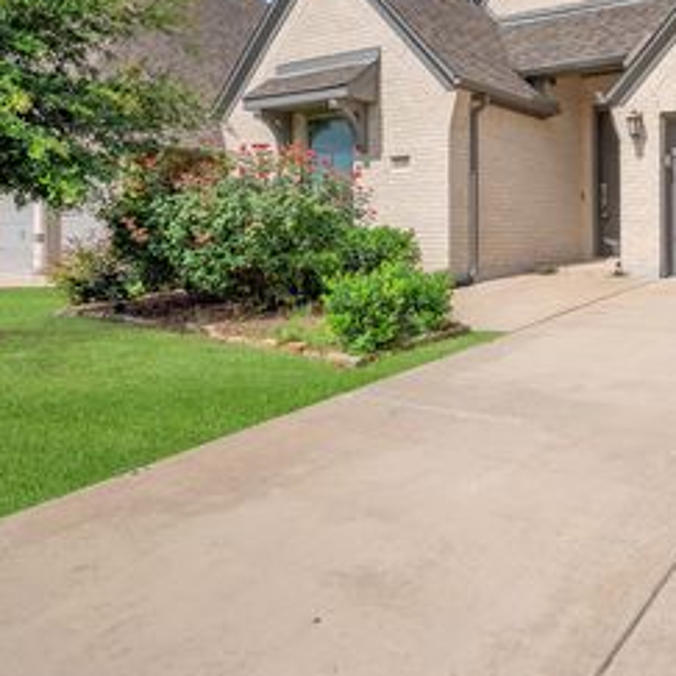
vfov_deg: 56.5
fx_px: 619
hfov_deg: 49.8
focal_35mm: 28
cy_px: 248
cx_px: 629
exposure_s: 1/1000
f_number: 9
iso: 100
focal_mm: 16
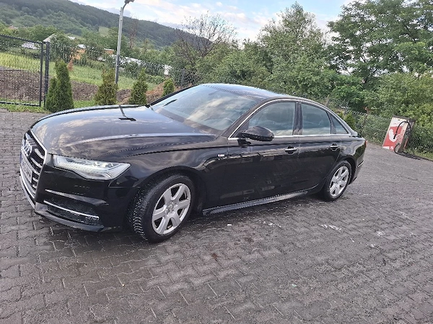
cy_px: 162
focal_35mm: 23
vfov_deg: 58.9
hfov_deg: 73.9
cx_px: 216
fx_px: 288
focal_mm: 5.54
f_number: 1.8
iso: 50
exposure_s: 1/116
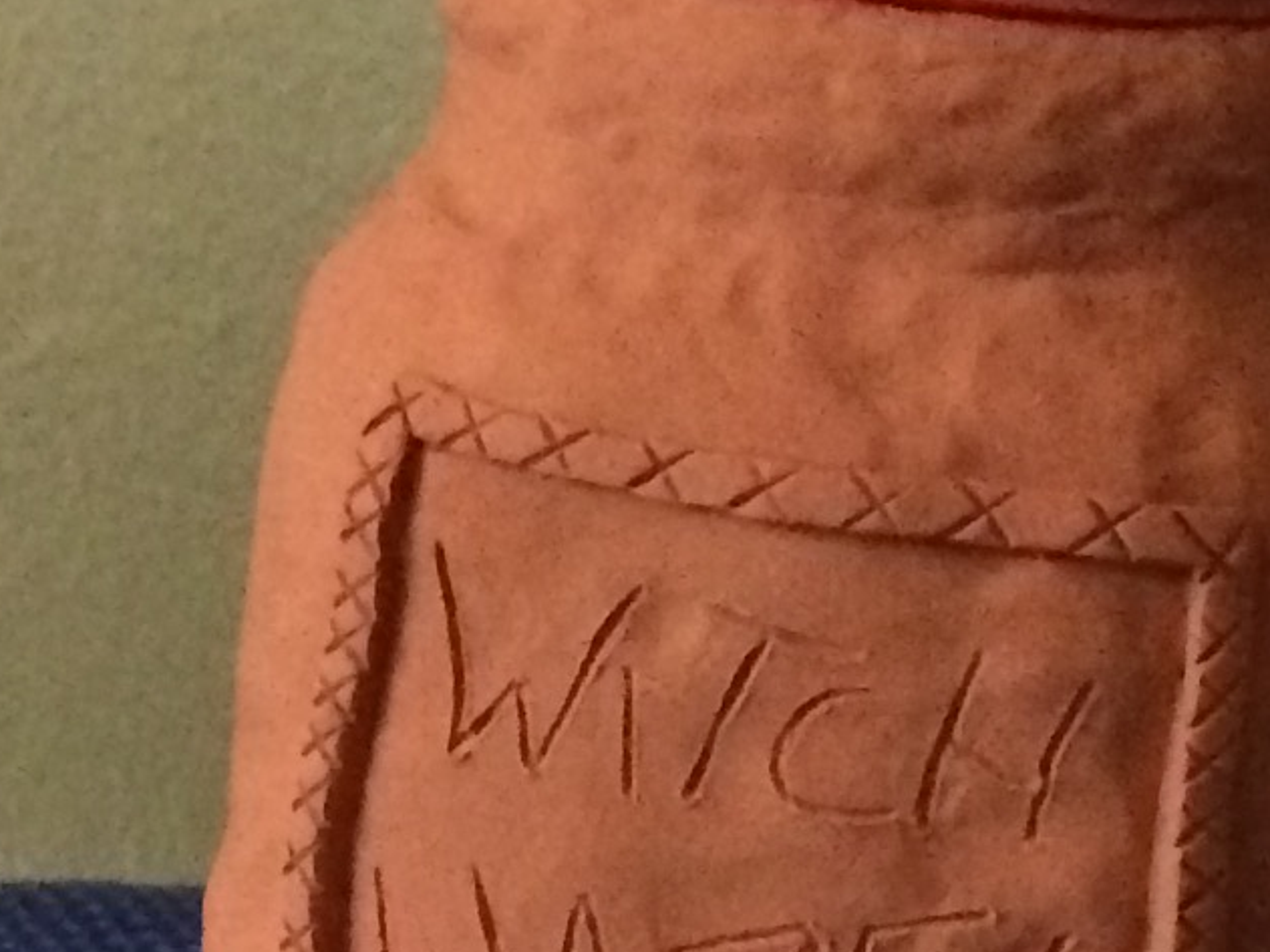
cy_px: 1059
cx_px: -481
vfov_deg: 9.8
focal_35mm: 150
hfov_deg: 12.7
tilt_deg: -21.2
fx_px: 5502
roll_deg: -3.3
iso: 500
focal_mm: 4.15
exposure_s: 1/15
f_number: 2.2
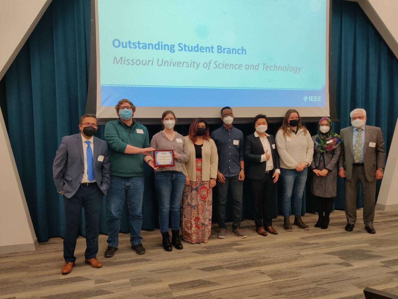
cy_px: 150
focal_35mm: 27
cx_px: 199
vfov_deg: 51.4
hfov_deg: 65.3
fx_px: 310
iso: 250
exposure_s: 1/50
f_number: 1.65
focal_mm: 4.75
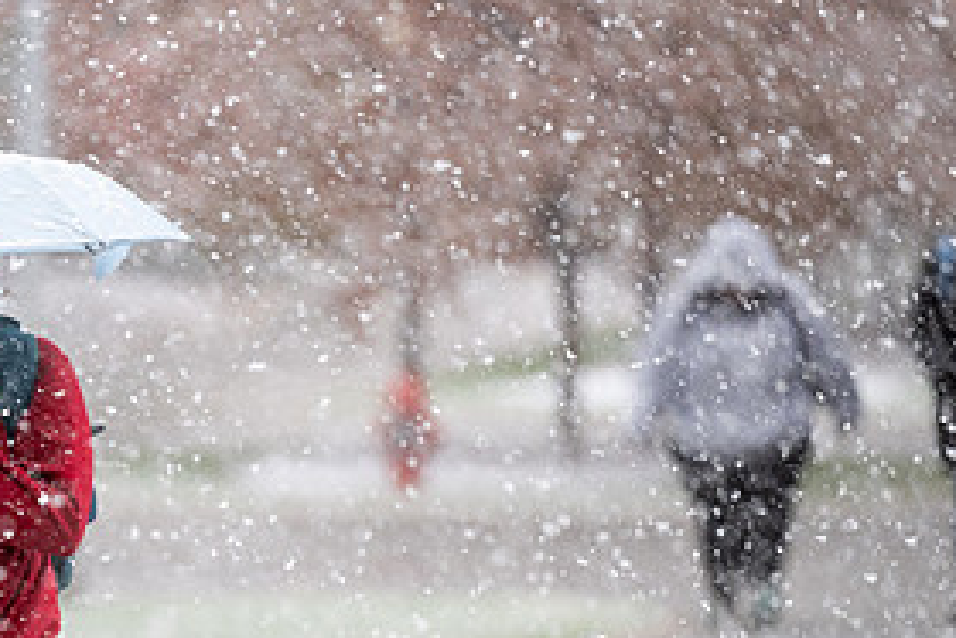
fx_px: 11026
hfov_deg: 5.0
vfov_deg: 3.3
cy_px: 650
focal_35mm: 415
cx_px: 147
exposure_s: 1/800
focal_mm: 200
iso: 800
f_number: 2.8
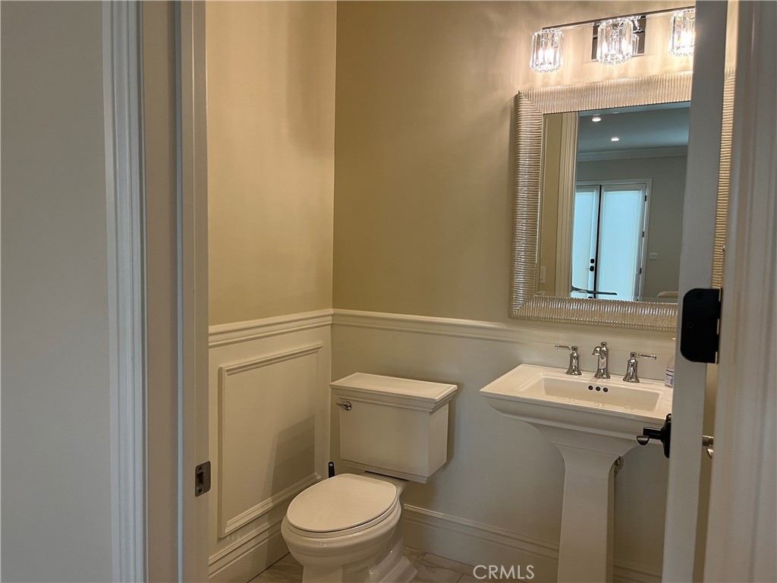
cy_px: 292
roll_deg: -1.6
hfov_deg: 67.3
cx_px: 388
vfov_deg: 53.1
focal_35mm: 26
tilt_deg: -5.6
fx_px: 584
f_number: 1.6
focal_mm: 5.1
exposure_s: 1/60
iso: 100
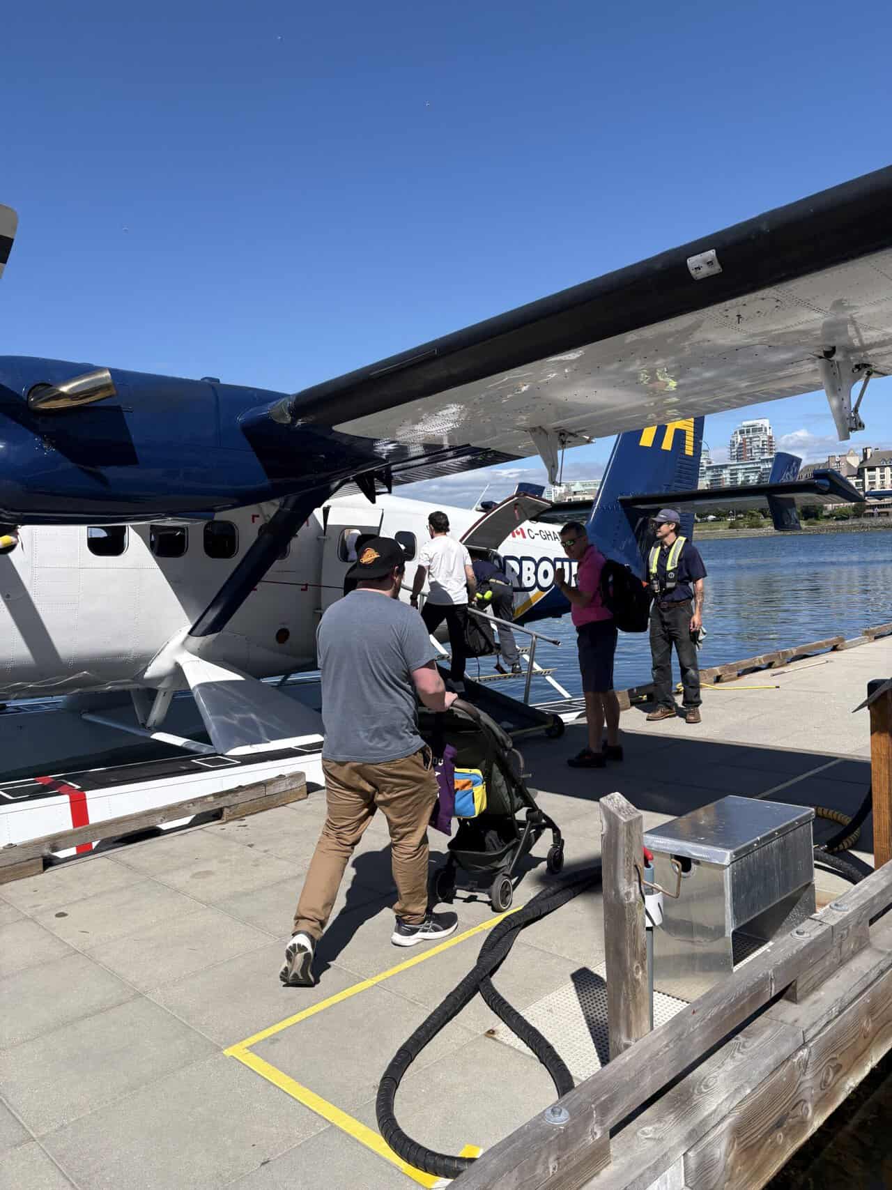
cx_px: 446
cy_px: 595
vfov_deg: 67.3
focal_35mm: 26
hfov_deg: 53.1
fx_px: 893
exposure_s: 1/4608
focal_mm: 5.96
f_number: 1.6
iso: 50
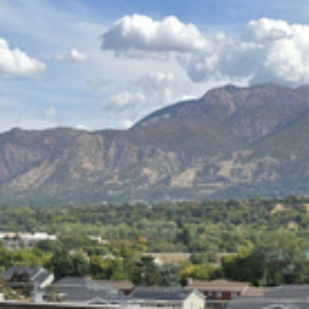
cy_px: 309
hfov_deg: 18.4
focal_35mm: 94
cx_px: 202
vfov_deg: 18.0
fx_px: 949
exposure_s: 1/777
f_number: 1.7
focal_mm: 6.3
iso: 12
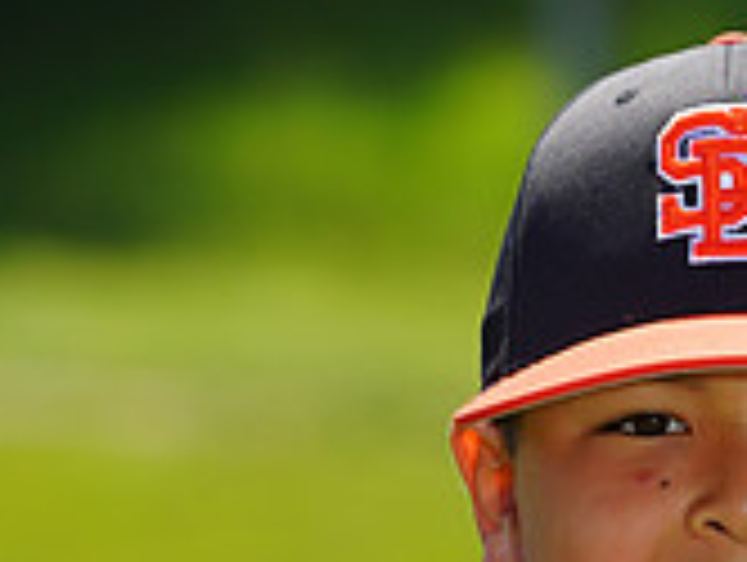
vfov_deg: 1.7
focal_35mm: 868
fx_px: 18758
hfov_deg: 2.3
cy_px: 1025
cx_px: 587
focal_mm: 259
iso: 100
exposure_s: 1/250
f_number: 8
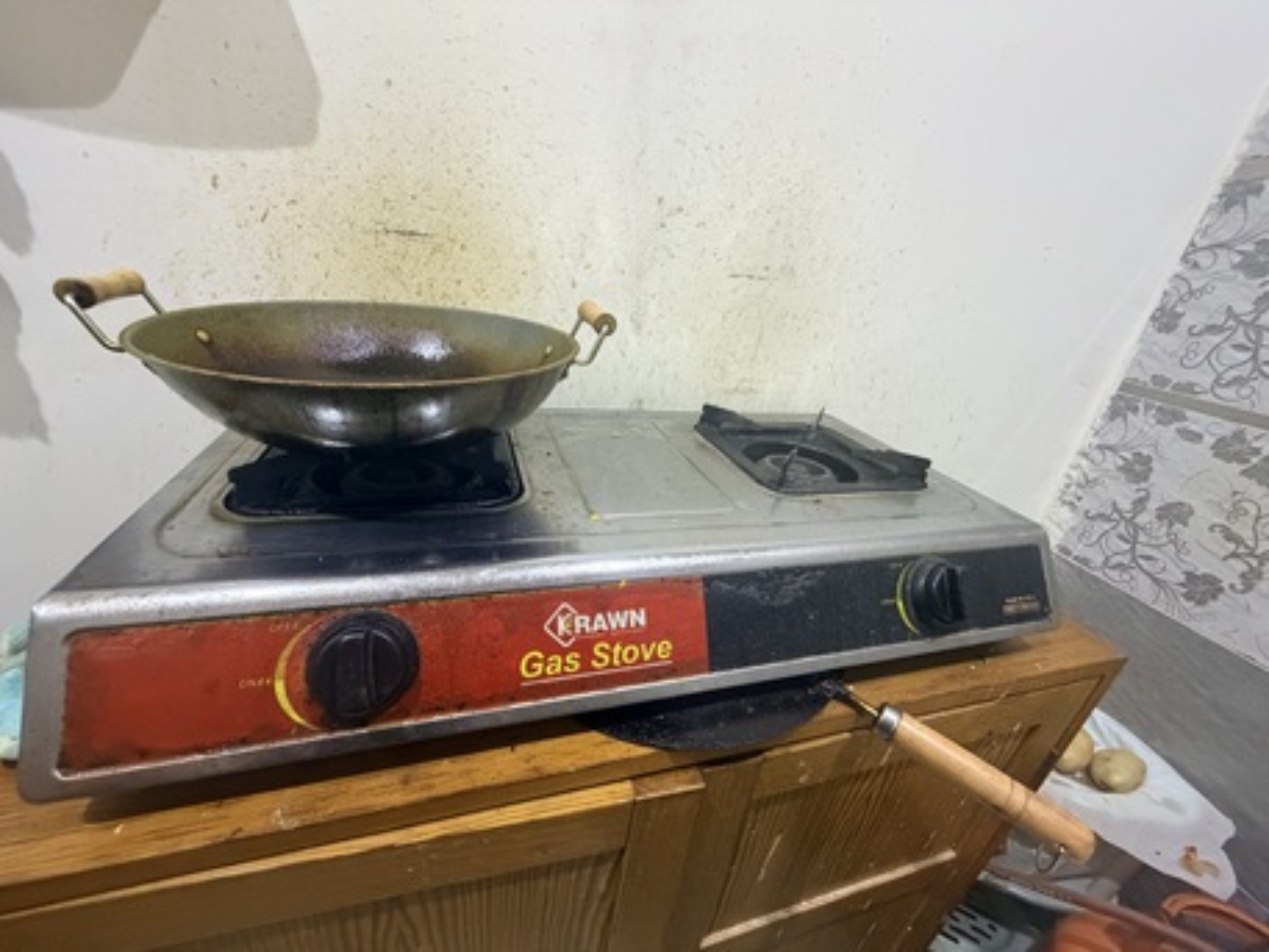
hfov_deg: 102.0
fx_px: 513
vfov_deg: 85.7
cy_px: 476
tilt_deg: -24.8
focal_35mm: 14
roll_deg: -7.4
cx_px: 634
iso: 640
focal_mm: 2.22
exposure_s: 1/60
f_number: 2.2
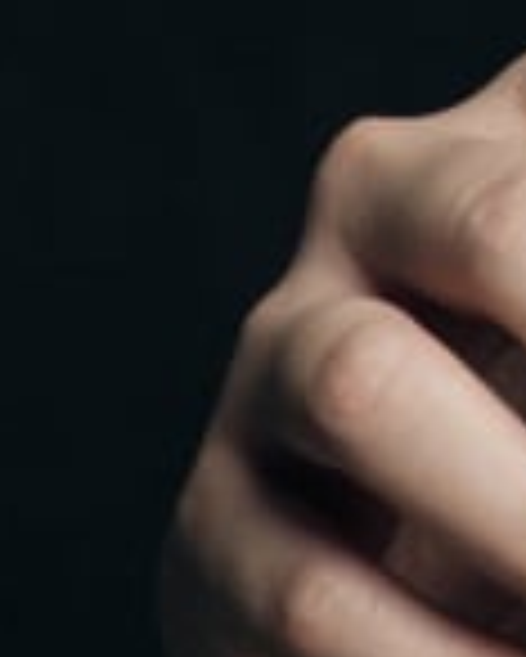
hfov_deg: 1.0
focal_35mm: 1478
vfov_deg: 1.3
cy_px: -1768
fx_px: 28731
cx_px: 1600
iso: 800
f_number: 11
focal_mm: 200
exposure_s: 1/125
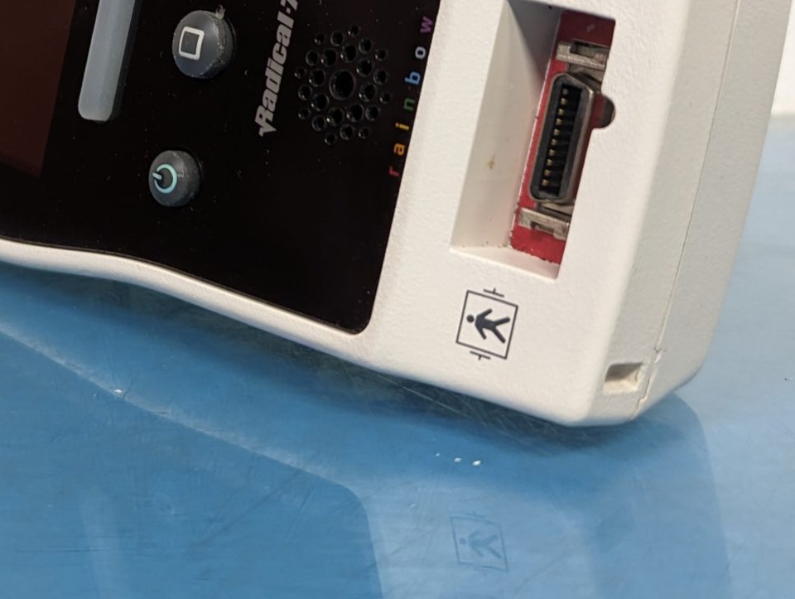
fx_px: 1472
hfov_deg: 29.4
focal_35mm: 64
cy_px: 1
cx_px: 129
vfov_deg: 22.1
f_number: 1.85
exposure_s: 1/23.8
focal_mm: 6.81
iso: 148
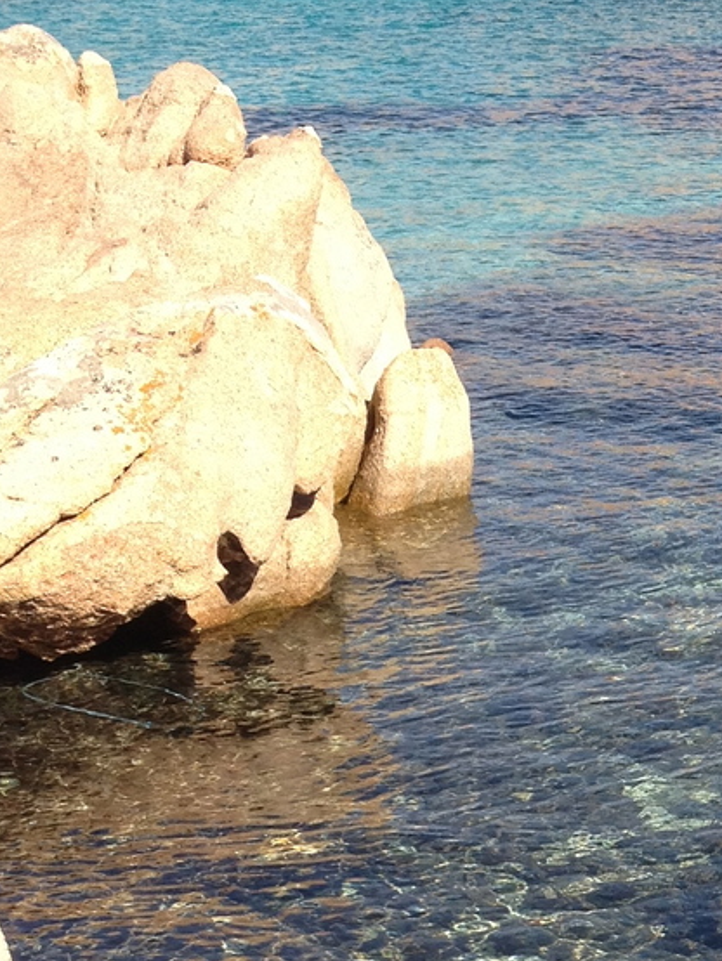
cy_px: 1020
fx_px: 2807
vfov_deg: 18.8
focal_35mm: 101
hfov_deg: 14.1
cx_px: 915
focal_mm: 4.28
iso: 64
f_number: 2.4
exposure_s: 1/1151
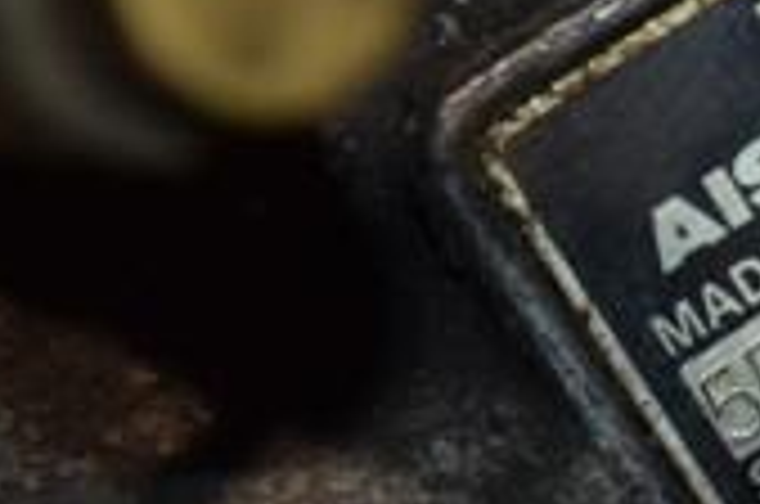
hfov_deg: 3.7
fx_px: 11816
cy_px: 549
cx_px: 643
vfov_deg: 2.4
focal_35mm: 561
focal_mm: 105
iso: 800
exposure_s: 1/60
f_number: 5.6
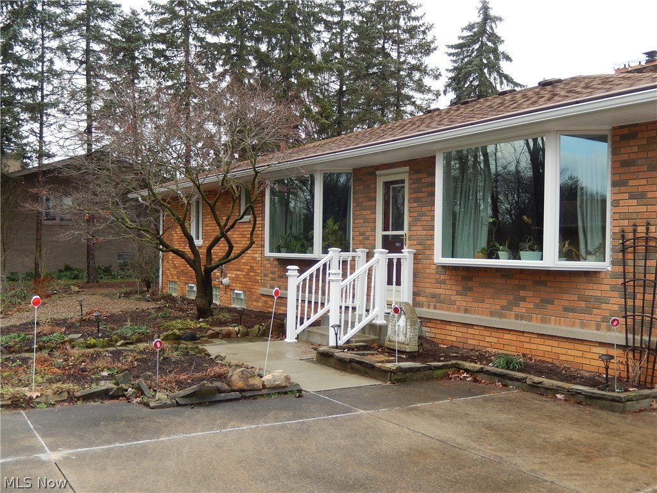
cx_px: 328
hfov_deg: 51.4
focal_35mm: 36
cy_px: 246
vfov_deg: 39.7
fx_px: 683
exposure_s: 1/160
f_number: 4
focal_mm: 6.5
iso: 125
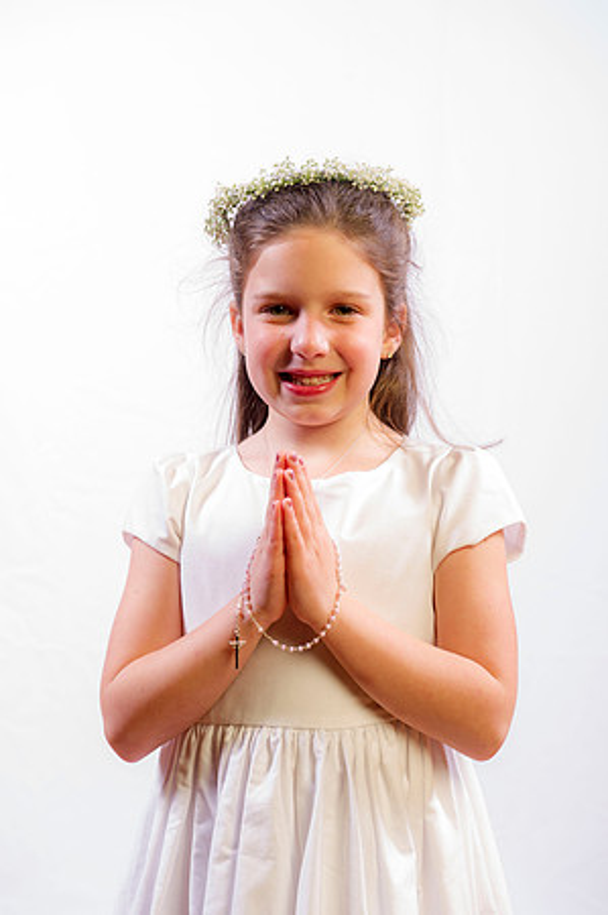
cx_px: 304
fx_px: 1777
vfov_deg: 28.9
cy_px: 458
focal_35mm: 70
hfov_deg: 19.4
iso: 100
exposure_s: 1/160
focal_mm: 70
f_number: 7.1
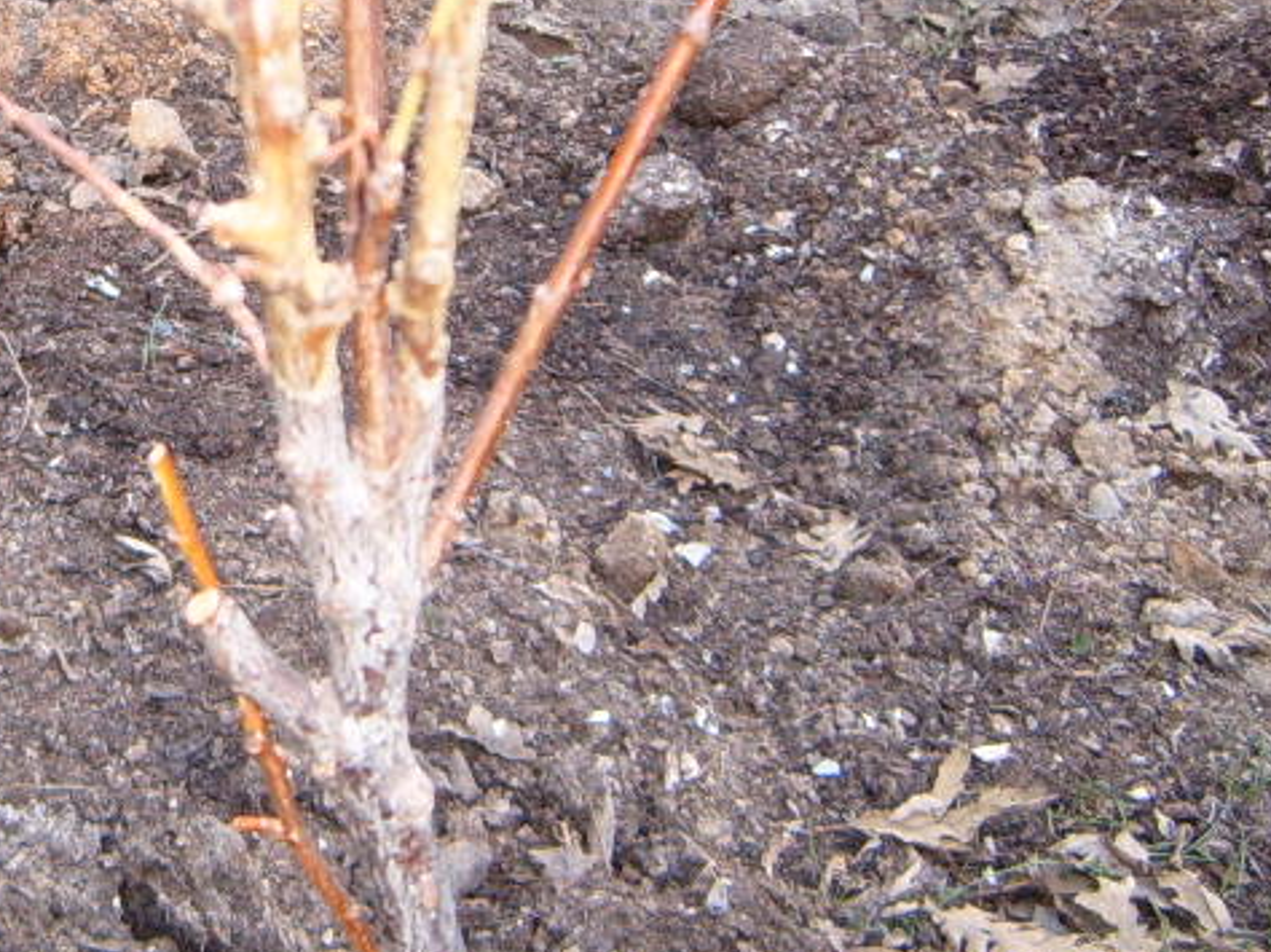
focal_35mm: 80
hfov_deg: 23.7
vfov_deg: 18.3
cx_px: 88
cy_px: 241
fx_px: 2936
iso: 141
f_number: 2.9
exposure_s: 1/30
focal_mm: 6.2
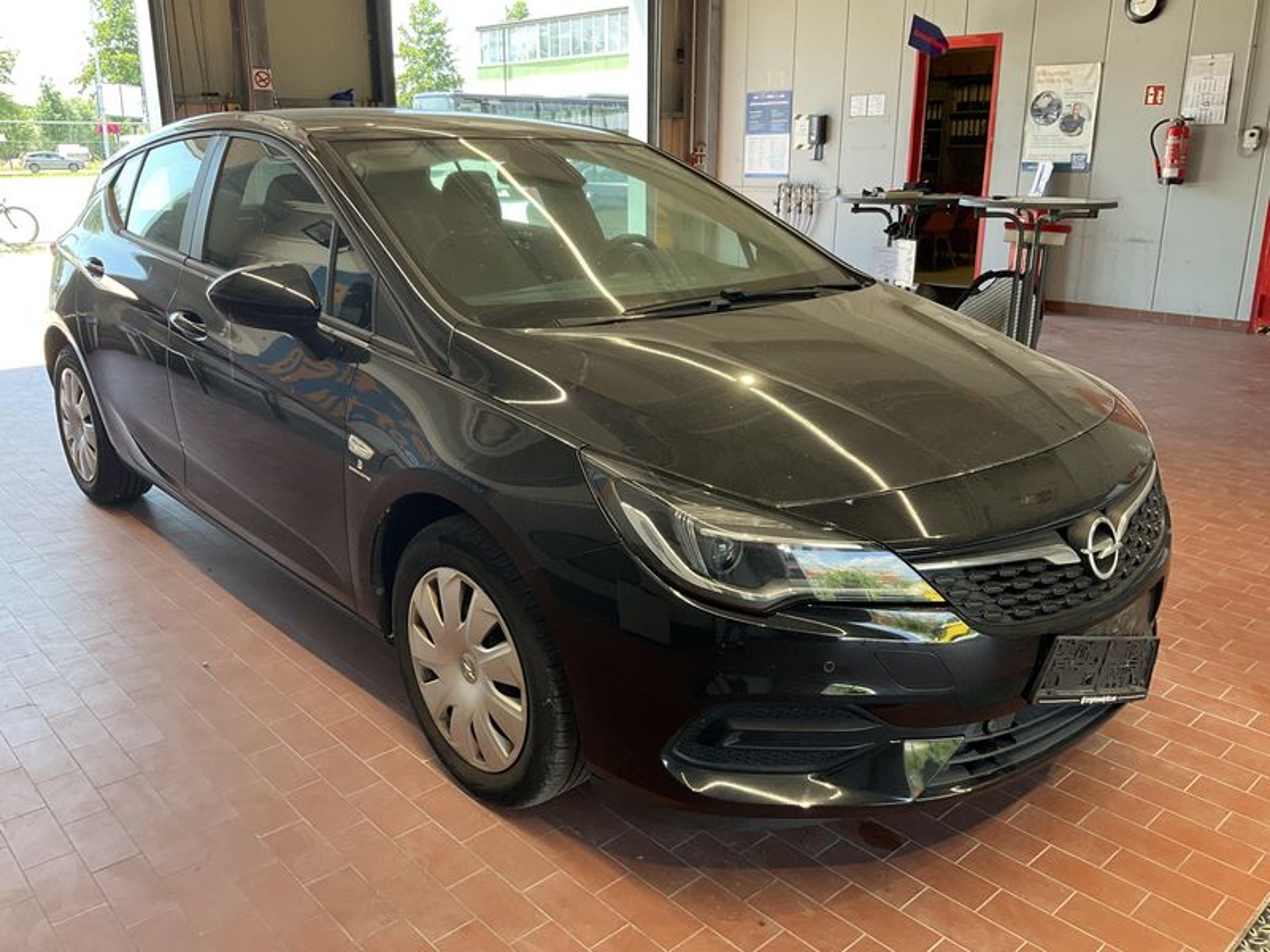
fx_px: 1064
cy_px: 476
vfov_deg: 48.2
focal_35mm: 29
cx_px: 635
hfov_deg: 61.7
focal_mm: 3
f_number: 1.8
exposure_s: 1/100
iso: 40
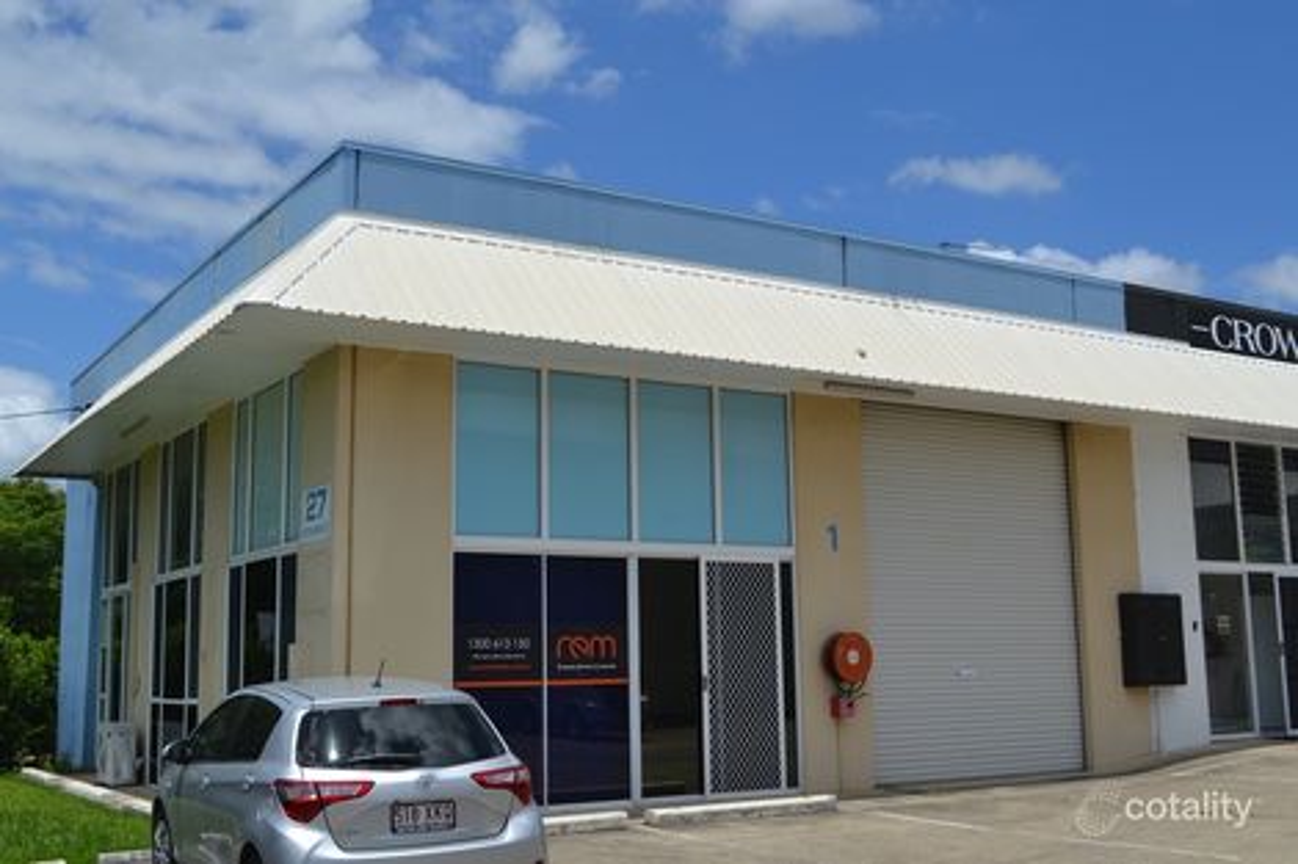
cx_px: 649
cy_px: 432
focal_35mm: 39
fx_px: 1406
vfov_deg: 34.2
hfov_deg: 49.6
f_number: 9
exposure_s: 1/320
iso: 100
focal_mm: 26
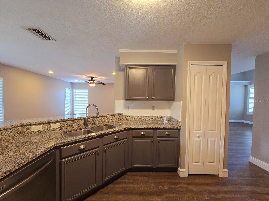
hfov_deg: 106.2
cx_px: 134
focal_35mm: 13
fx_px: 101
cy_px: 100
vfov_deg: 89.9
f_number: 2.2
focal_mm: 2.2
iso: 320
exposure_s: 1/60
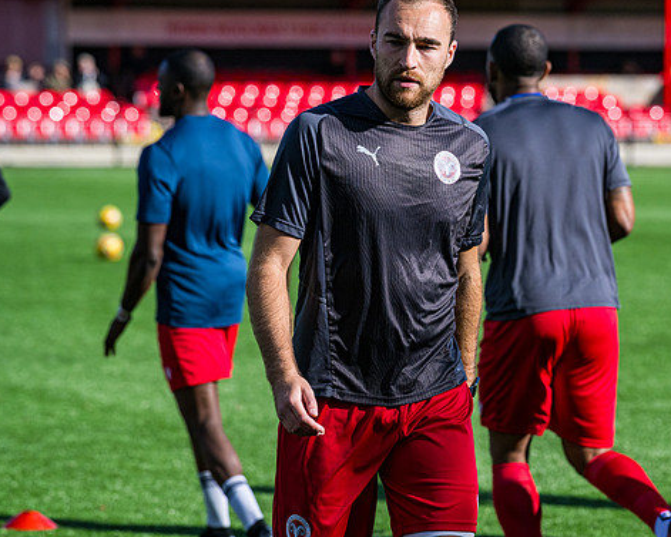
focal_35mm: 209
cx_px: 432
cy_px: 240
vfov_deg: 7.4
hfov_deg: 9.2
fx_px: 4151
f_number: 4
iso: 400
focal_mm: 135
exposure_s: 1/6400
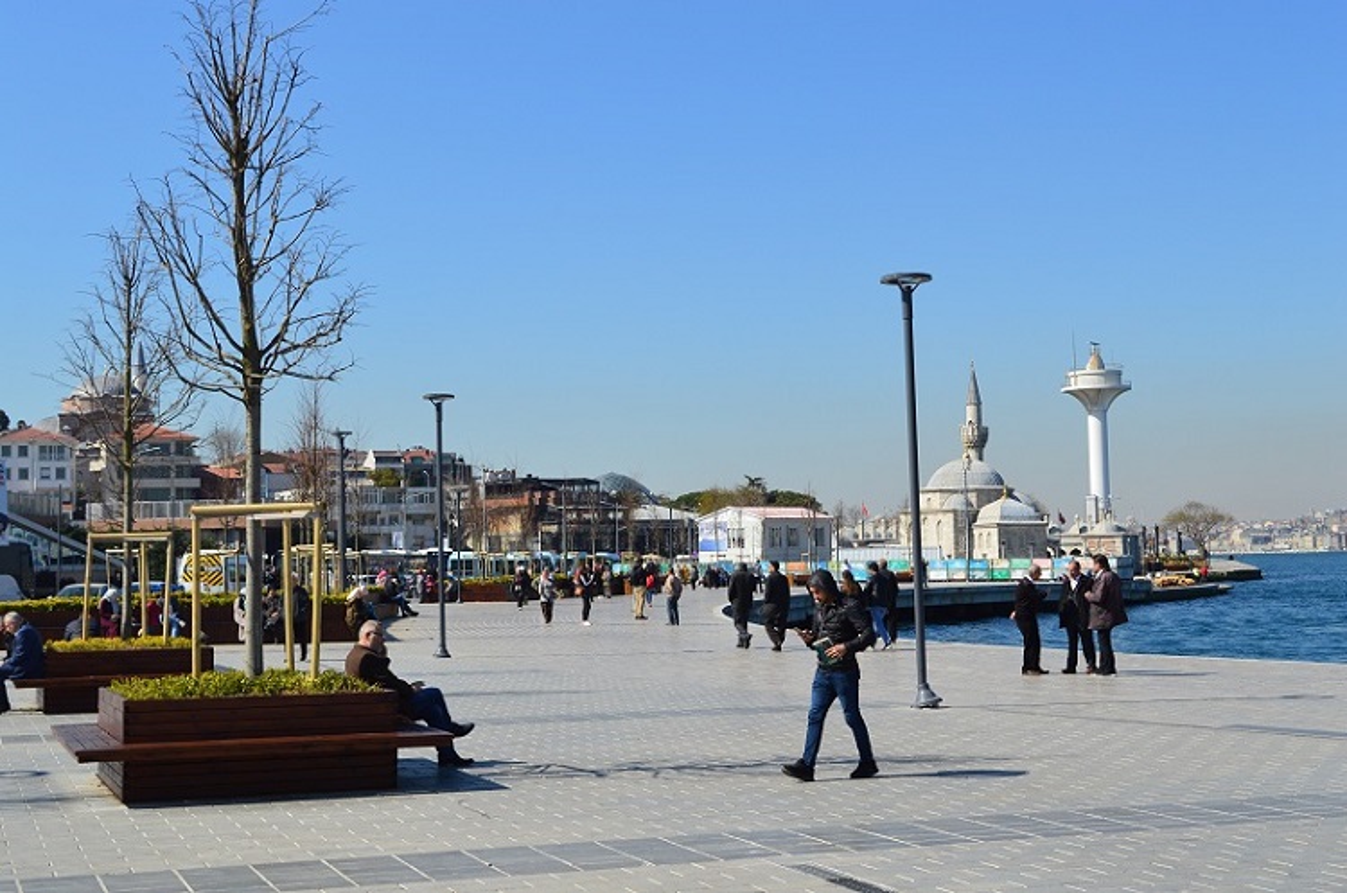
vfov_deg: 26.4
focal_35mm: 51
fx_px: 1905
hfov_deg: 38.9
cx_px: 674
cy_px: 446
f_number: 11
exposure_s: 1/500
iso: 320
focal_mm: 34
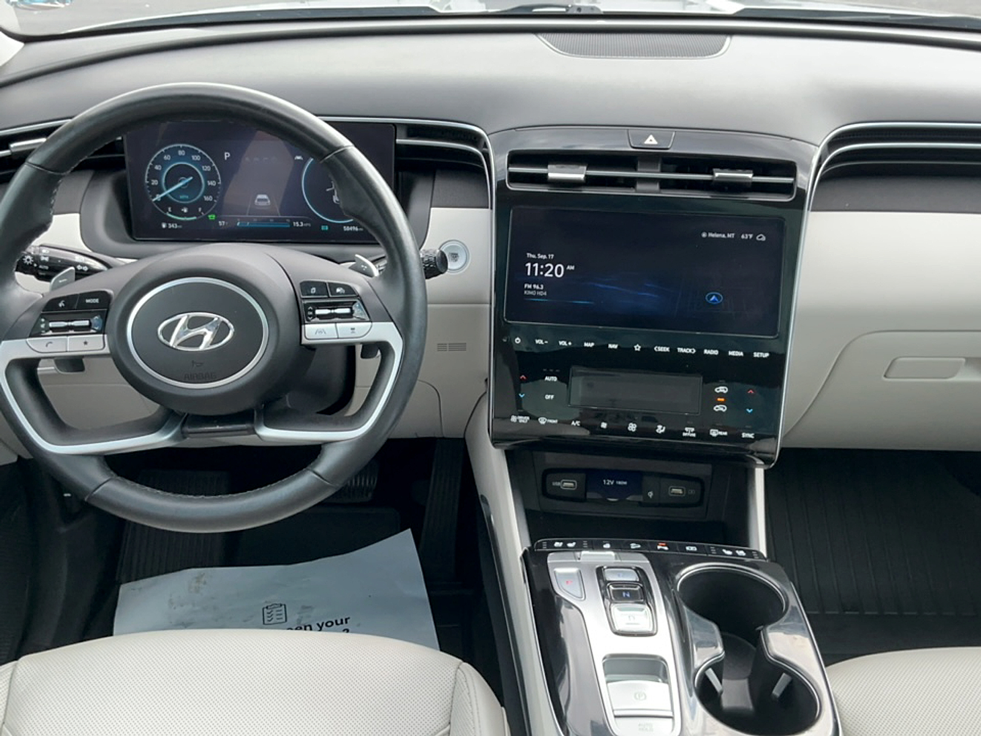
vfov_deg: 46.8
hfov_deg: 60.0
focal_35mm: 30
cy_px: 368
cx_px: 490
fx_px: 850
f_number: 1.8
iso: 32
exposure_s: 1/120
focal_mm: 3
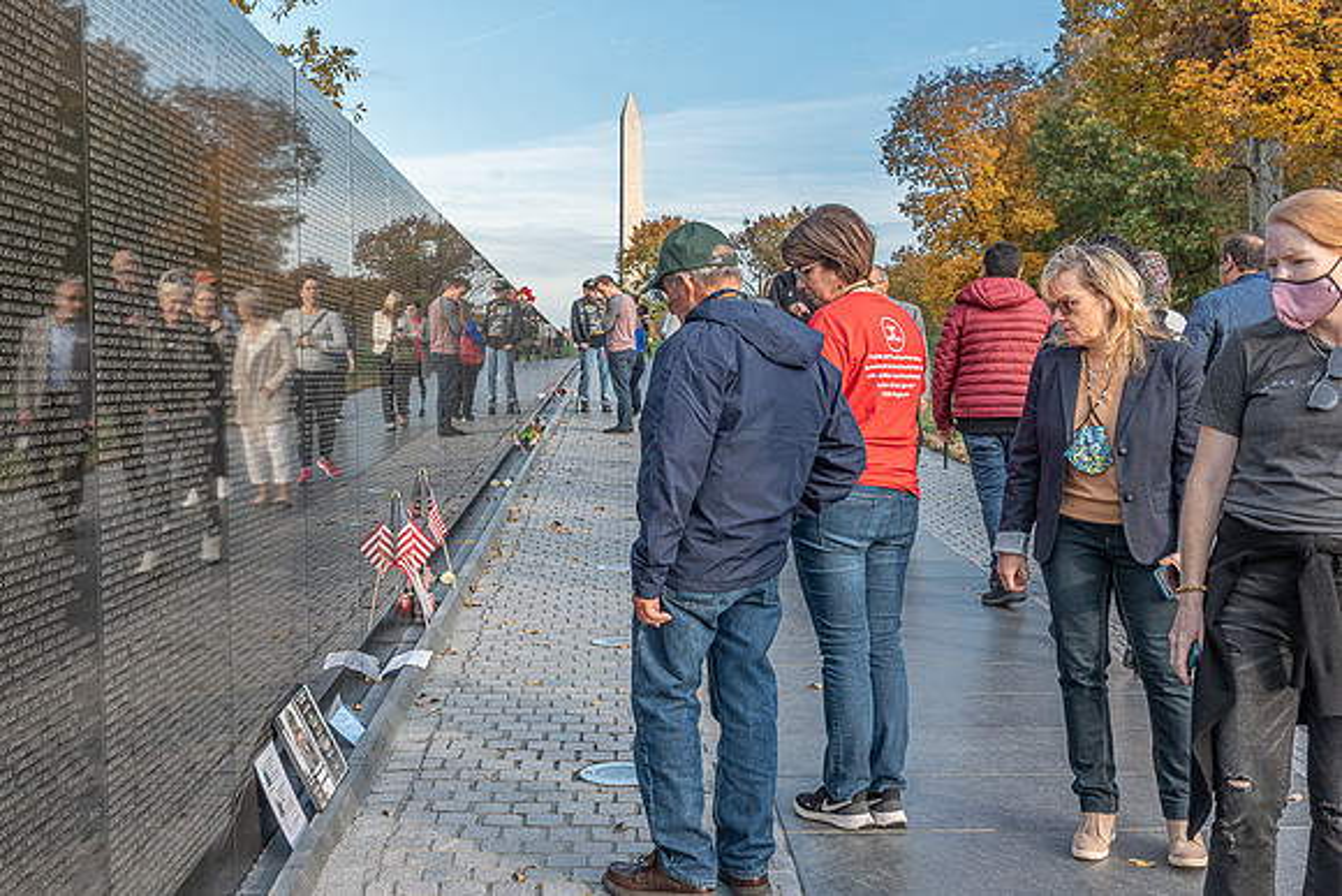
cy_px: 443
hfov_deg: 44.3
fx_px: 1644
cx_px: 579
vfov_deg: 30.5
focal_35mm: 44
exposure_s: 1/200
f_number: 7.1
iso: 500
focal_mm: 38
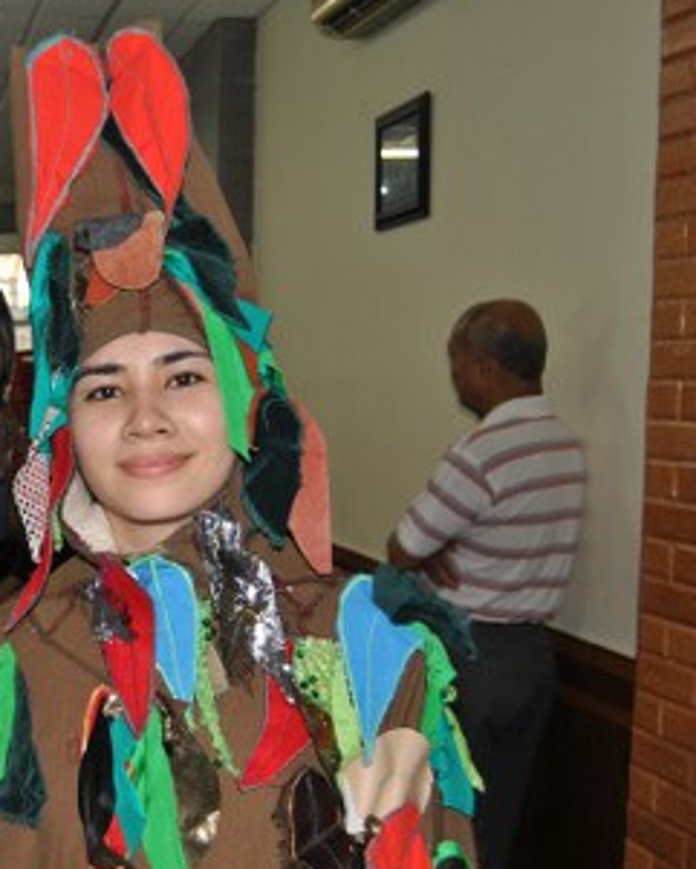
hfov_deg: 27.0
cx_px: 38
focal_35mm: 54
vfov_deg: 34.9
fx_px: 1384
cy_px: 466
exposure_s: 1/60
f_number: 3.8
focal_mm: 23
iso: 200
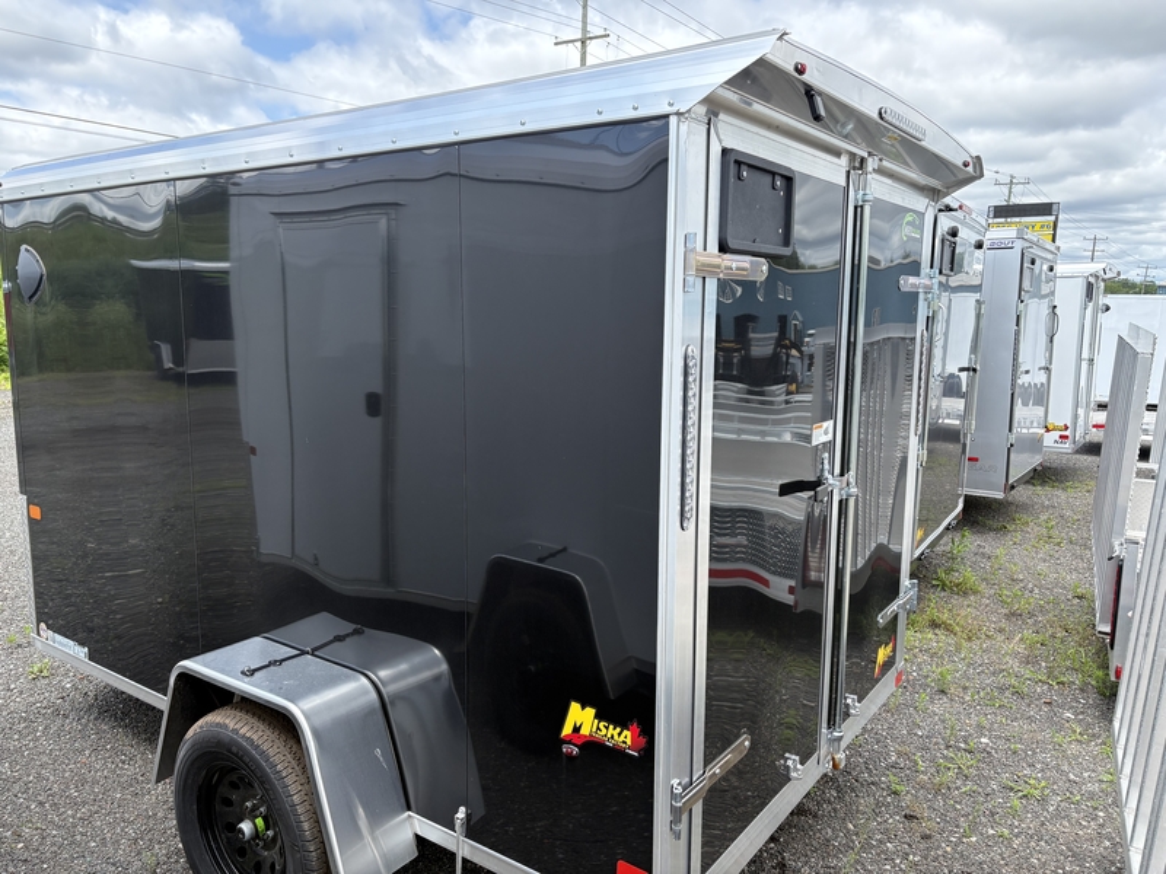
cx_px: 583
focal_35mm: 26
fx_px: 876
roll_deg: -1.1
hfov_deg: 67.3
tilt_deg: -8.7
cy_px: 437
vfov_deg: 53.1
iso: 64
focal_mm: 5.96
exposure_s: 1/1196
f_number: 1.6
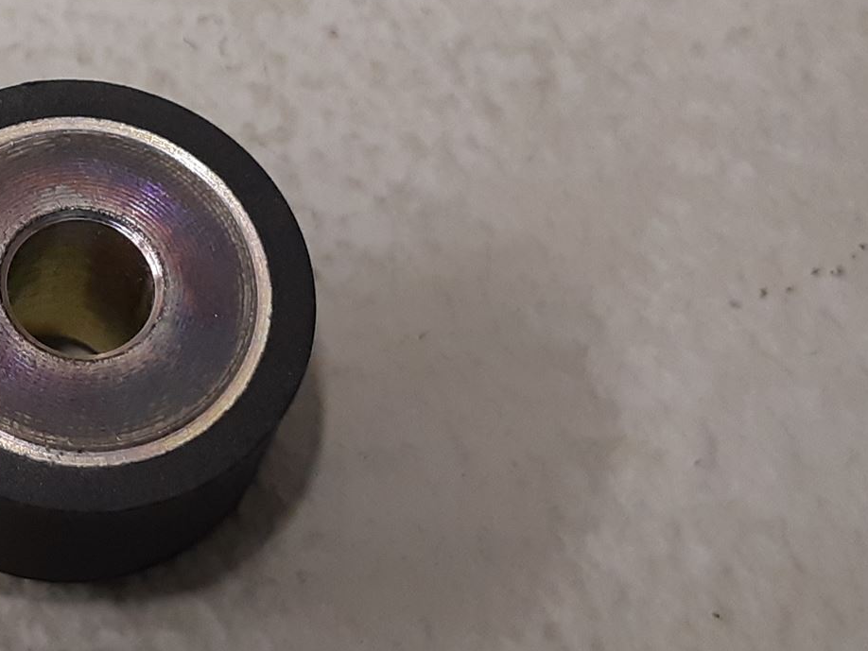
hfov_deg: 30.3
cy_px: 183
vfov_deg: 25.0
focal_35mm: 58
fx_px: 1455
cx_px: -44
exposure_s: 1/50
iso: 160
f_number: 1.7
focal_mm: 3.93
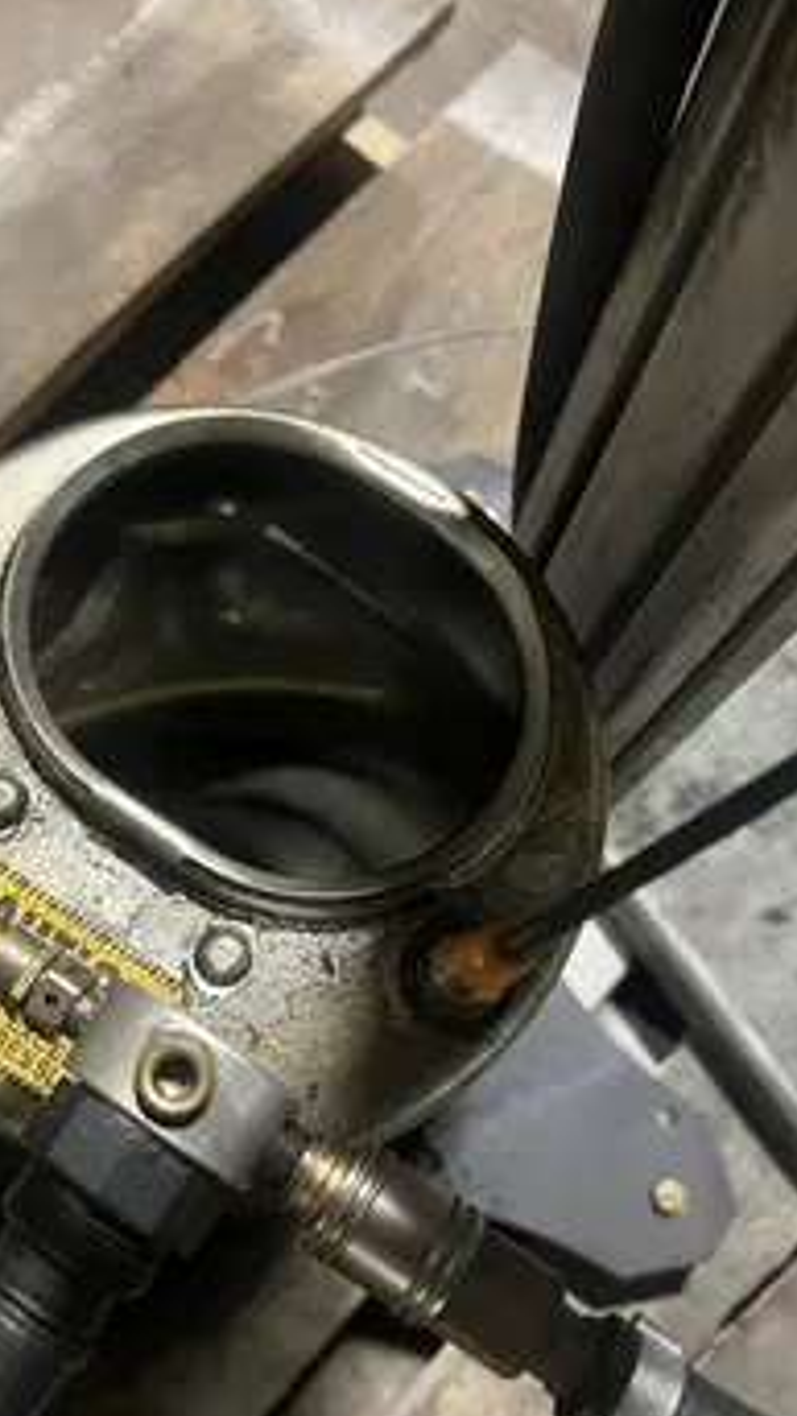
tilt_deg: -71.9
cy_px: 789
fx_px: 1240
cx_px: 244
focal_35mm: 33
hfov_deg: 35.2
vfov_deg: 59.3
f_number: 1.5
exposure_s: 1/40
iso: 500
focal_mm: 5.7
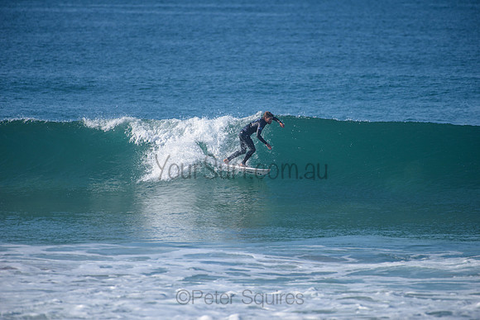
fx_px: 6668
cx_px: 240
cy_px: 160
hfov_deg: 4.1
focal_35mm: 500
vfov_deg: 2.8
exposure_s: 1/2000
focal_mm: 500
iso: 200
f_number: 5.6
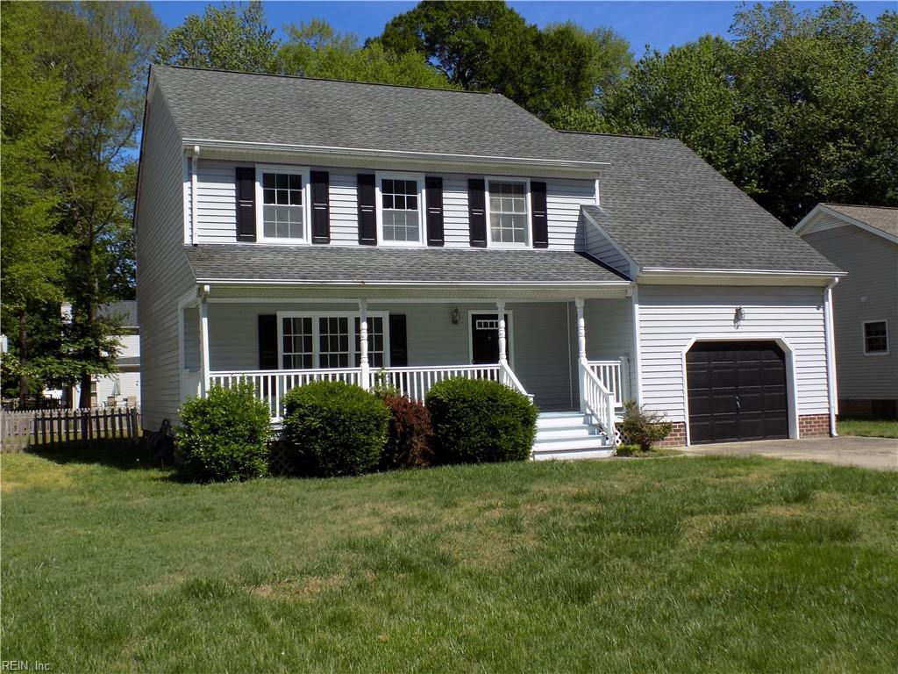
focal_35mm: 37
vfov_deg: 38.7
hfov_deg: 50.1
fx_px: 960
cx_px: 449
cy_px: 337
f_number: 3.5
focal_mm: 6.6
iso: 80
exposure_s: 1/1000
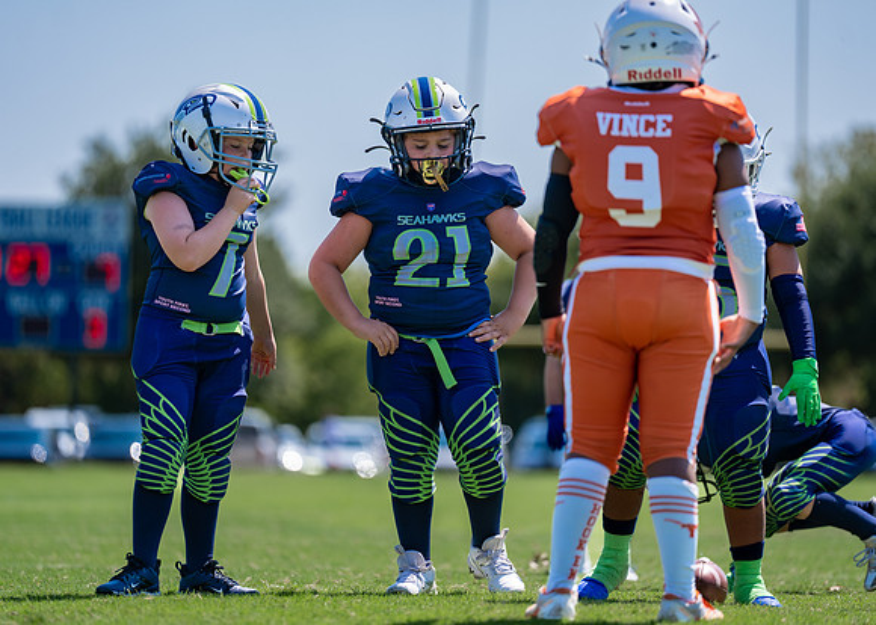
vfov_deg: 6.8
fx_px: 5228
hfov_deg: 9.6
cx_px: 438
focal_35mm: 210
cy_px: 312
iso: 100
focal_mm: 200
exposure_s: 1/1250
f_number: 2.8
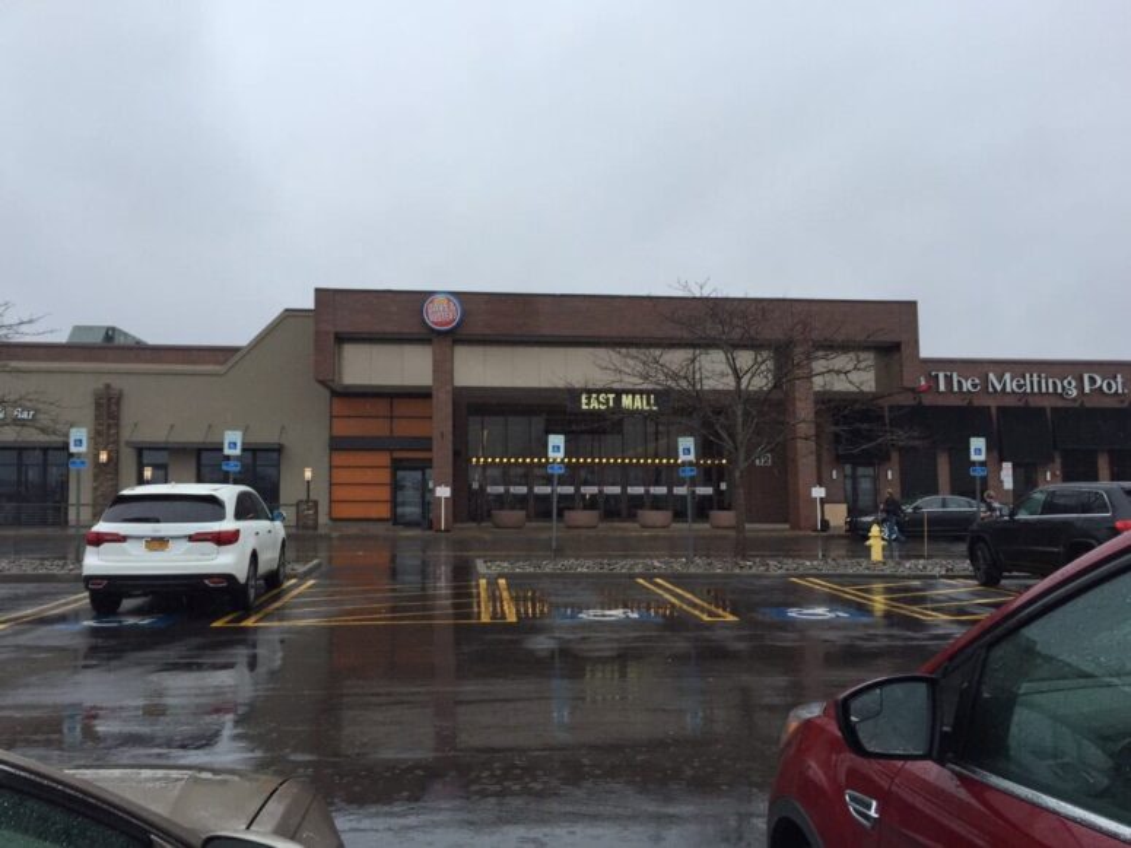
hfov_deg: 61.7
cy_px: 424
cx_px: 566
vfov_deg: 48.2
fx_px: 947
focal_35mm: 29
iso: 32
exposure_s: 1/501
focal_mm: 4.2
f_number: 2.2
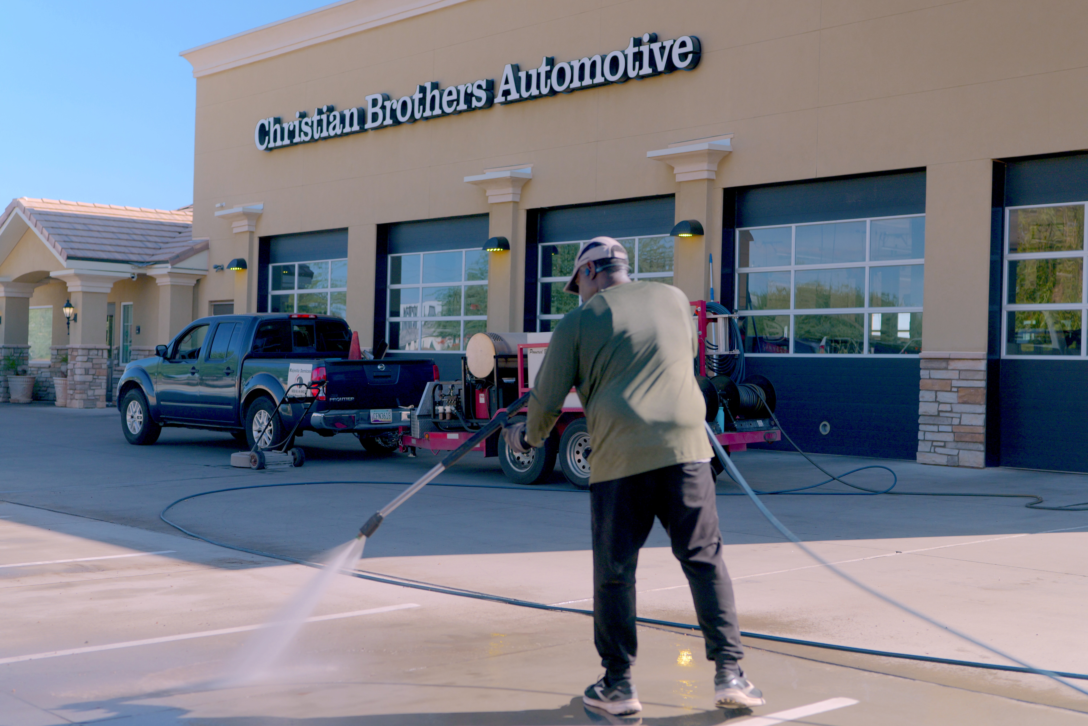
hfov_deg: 39.6
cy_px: 363
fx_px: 1511
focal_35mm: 50
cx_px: 544
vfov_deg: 27.0
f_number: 2.8
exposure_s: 1/60
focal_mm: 50
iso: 640
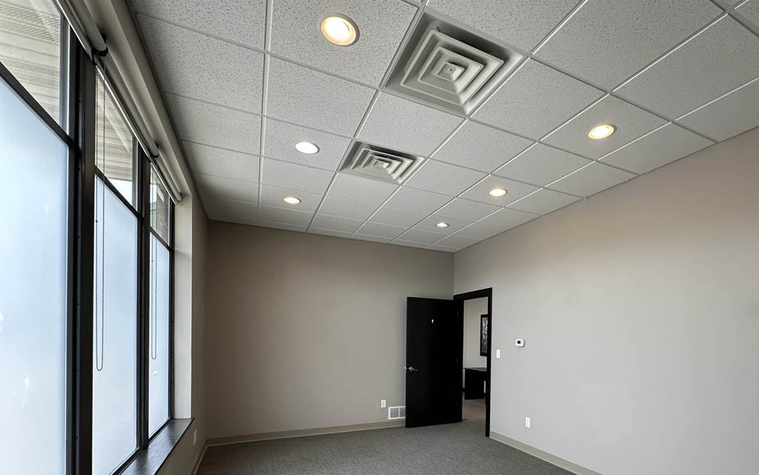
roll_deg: -1.2
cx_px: 434
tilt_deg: -0.5
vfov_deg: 62.1
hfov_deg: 90.5
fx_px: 372
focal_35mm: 18
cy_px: 344
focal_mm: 2.22
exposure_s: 1/60
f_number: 2.2
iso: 200
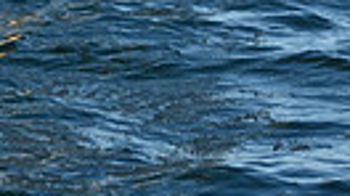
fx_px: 2995
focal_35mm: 323
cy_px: -559
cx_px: -38
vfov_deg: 3.6
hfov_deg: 6.7
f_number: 9
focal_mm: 70
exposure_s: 1/1250
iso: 800
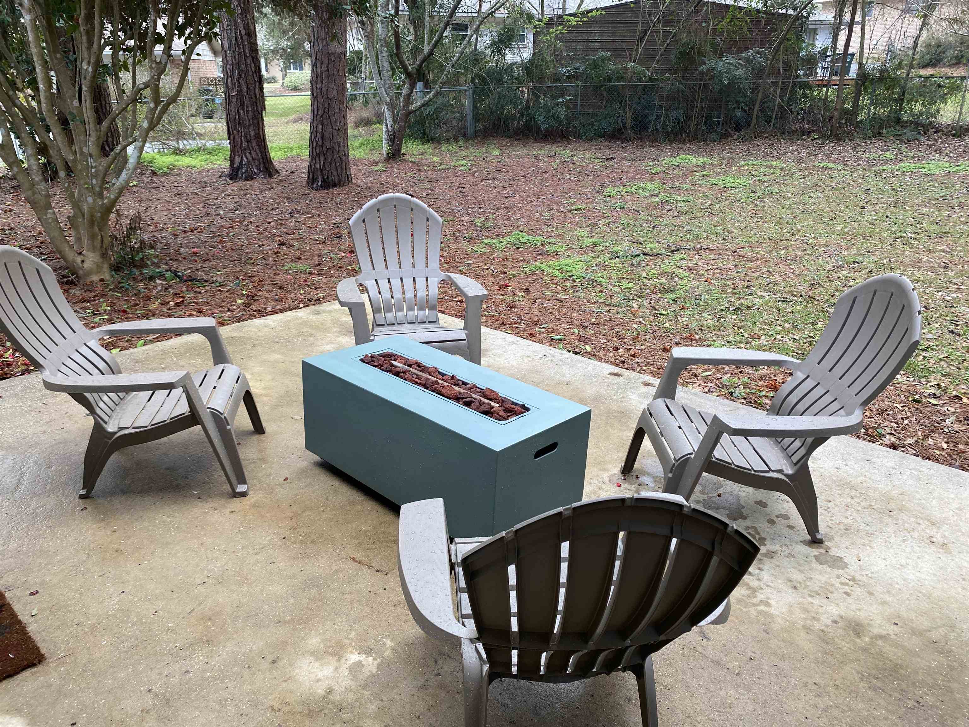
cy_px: 364
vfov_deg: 53.1
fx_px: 728
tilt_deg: -22.9
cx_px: 484
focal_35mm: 26
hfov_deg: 67.3
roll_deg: +0.1
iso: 100
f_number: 1.8
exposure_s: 1/121
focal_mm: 4.25
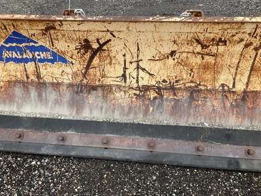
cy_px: 98
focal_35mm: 29
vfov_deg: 48.2
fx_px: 219
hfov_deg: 61.7
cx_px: 130
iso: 25
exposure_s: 1/406
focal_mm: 3
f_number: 1.8
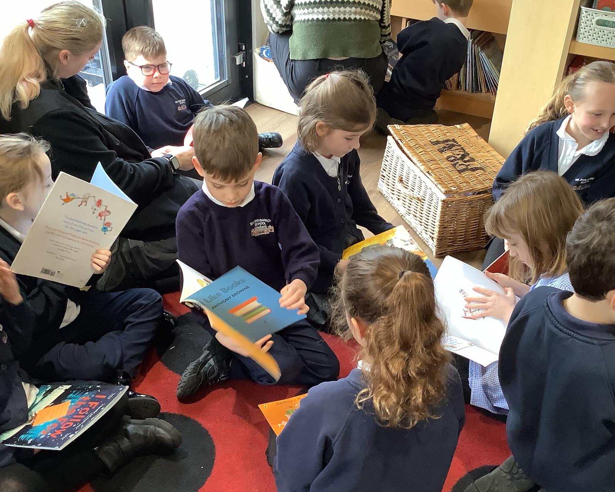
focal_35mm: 38
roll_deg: -0.6
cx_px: 311
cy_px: 289
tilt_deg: -37.1
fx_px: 692
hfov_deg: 47.9
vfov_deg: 39.0
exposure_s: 1/50
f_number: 2.4
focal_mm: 3.3
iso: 160
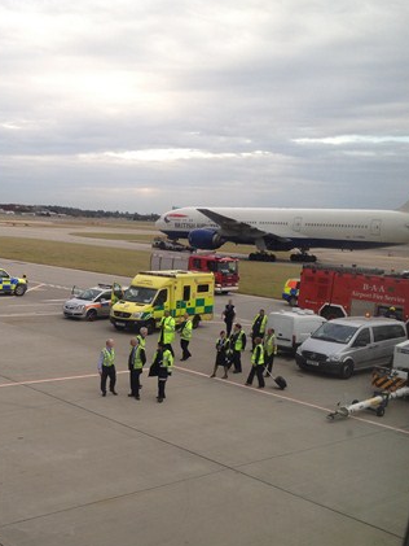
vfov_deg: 38.9
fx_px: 772
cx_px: 94
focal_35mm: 49
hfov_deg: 29.2
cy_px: 280
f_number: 2.4
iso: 64
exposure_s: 1/167
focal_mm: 4.28
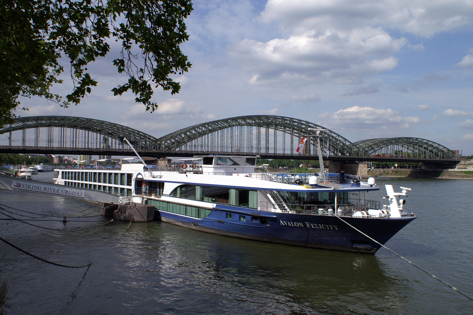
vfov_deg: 39.9
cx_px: 236
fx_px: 433
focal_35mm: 33
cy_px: 158
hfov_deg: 57.3
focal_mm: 22
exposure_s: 1/640
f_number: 8
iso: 100
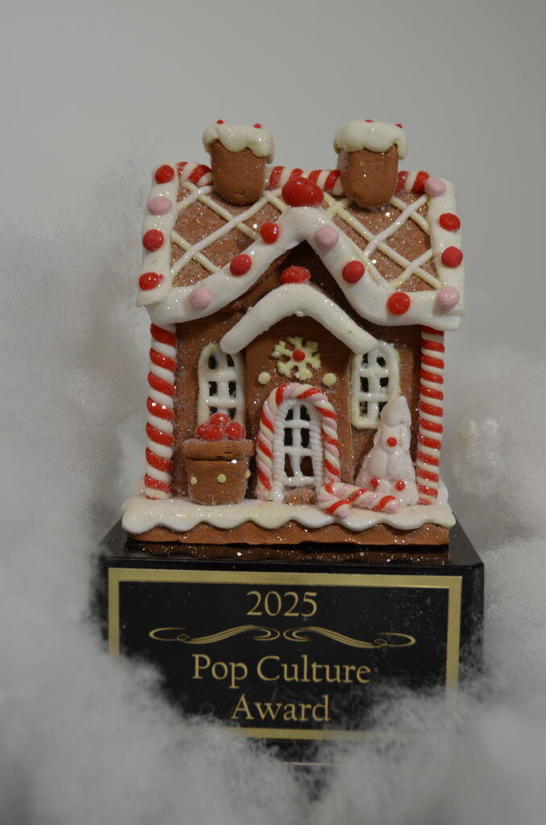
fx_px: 1029
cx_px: 273
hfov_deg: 29.7
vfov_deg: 43.7
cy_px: 412
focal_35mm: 45
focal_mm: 30
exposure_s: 1/80
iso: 400
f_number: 4.5
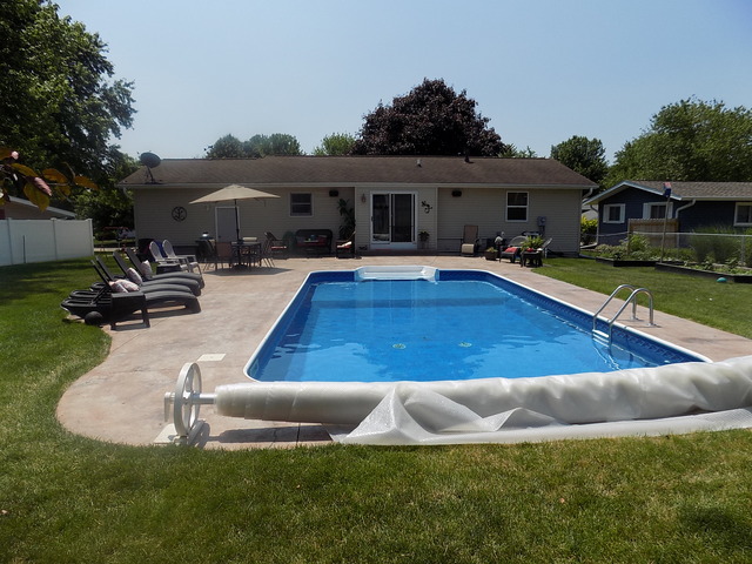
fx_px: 500
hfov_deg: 73.9
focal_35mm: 23
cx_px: 376
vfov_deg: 58.9
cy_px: 282
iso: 80
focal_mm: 4
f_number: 9.9
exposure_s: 1/160
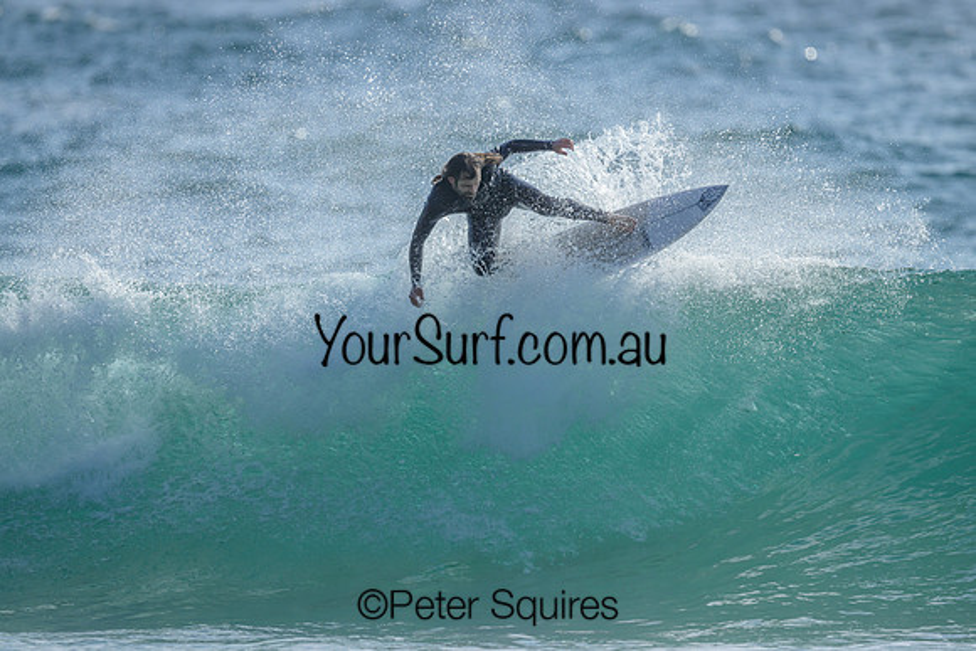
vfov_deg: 1.7
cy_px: 326
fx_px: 21693
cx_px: 488
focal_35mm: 800
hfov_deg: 2.6
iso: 220
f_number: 6.3
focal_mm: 800
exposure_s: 1/2000
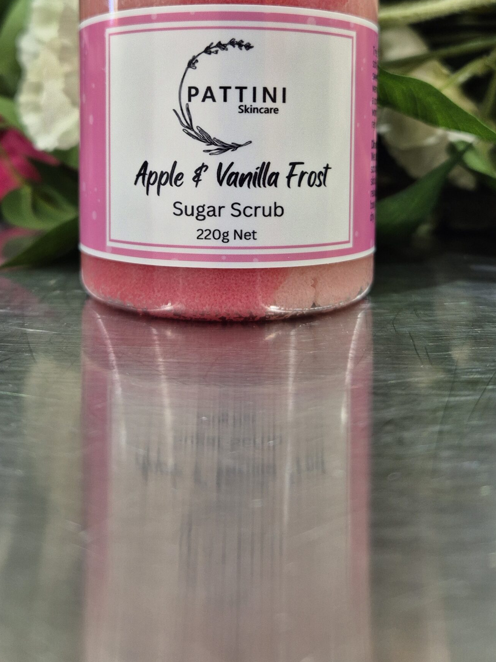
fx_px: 650
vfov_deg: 51.9
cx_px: 218
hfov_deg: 41.7
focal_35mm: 34
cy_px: 176
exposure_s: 1/100
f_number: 1.8
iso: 250
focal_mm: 5.4
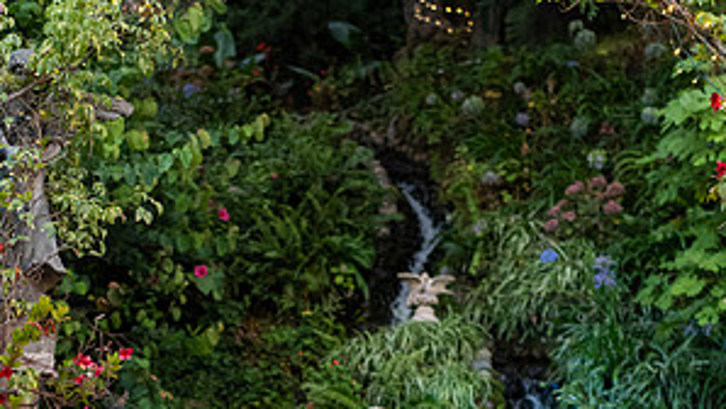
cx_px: 363
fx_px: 1676
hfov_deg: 24.4
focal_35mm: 87
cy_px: 463
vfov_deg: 13.6
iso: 500
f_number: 2.2
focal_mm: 55
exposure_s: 1/320
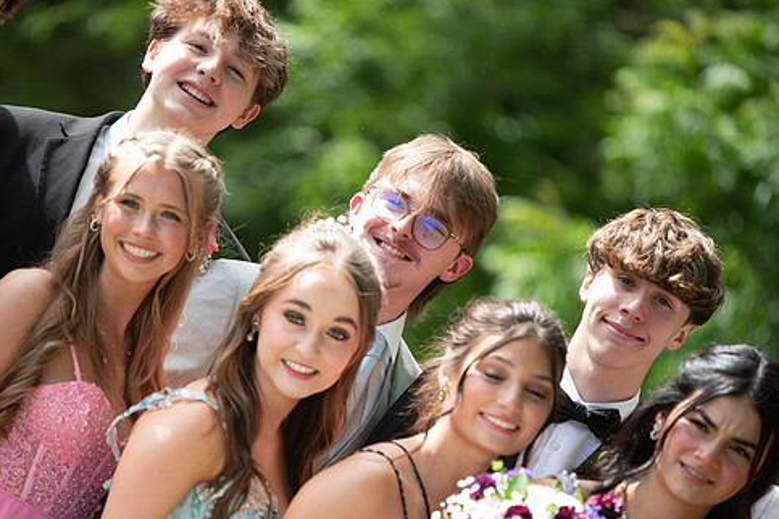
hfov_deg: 8.0
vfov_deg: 5.3
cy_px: 309
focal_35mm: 257
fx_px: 5561
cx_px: 334
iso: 100
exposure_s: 1/400
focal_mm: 200
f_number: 2.8
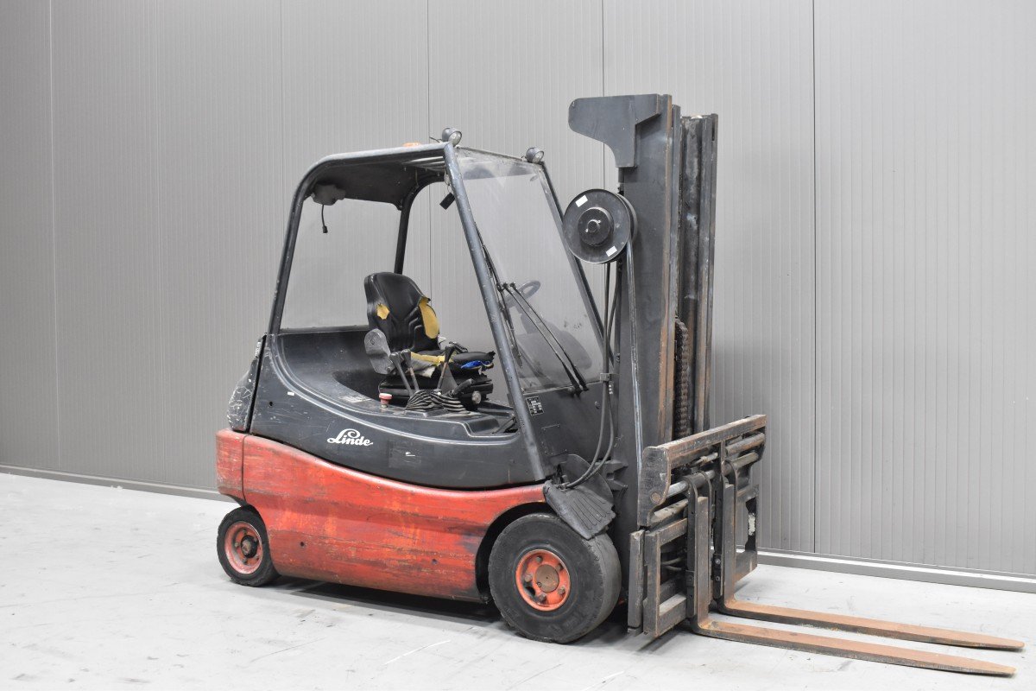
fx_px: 1079
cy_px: 346
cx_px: 518
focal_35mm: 38
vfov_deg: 35.5
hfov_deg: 51.3
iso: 1600
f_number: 5.6
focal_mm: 25
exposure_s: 1/15
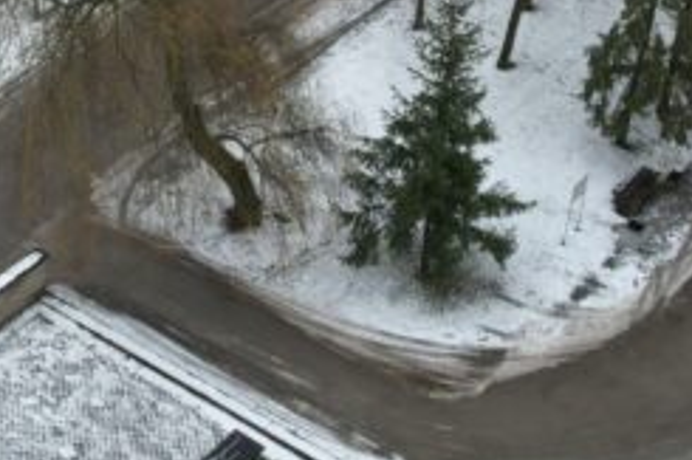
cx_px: 68
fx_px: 1767
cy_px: -38
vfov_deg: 14.5
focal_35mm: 92
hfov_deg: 21.7
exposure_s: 1/50
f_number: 2.8
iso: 100
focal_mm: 8.38
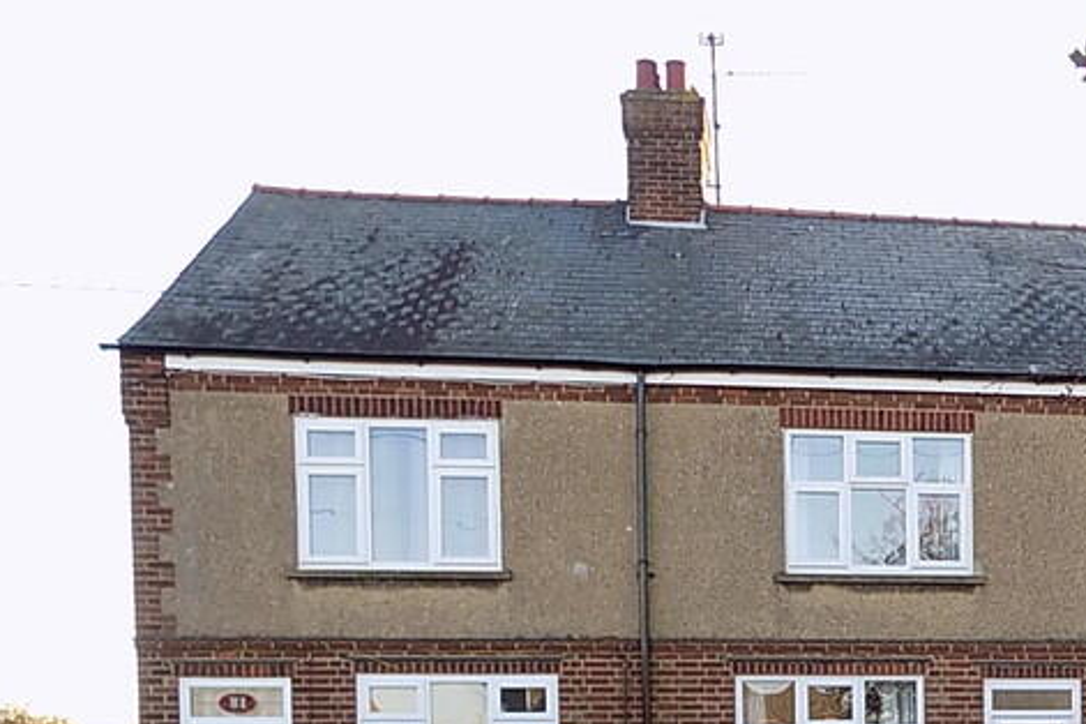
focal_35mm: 52
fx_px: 1569
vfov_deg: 23.6
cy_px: 881
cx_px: 1047
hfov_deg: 35.1
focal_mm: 4
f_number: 3.1
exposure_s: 1/100
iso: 80
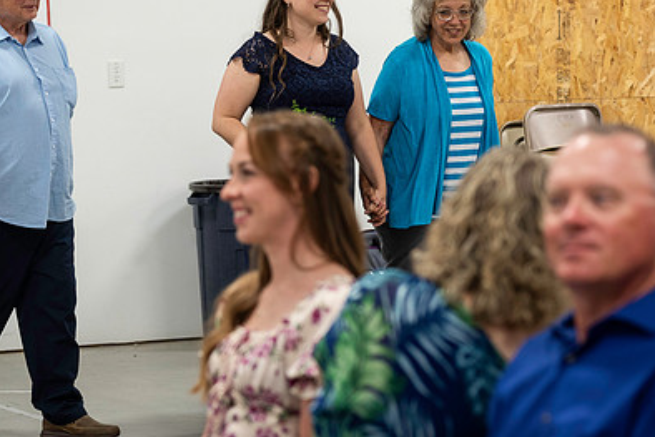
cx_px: 239
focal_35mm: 153
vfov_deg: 8.9
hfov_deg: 13.4
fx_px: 2785
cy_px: 49
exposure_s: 1/160
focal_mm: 85
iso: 640
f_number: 3.5
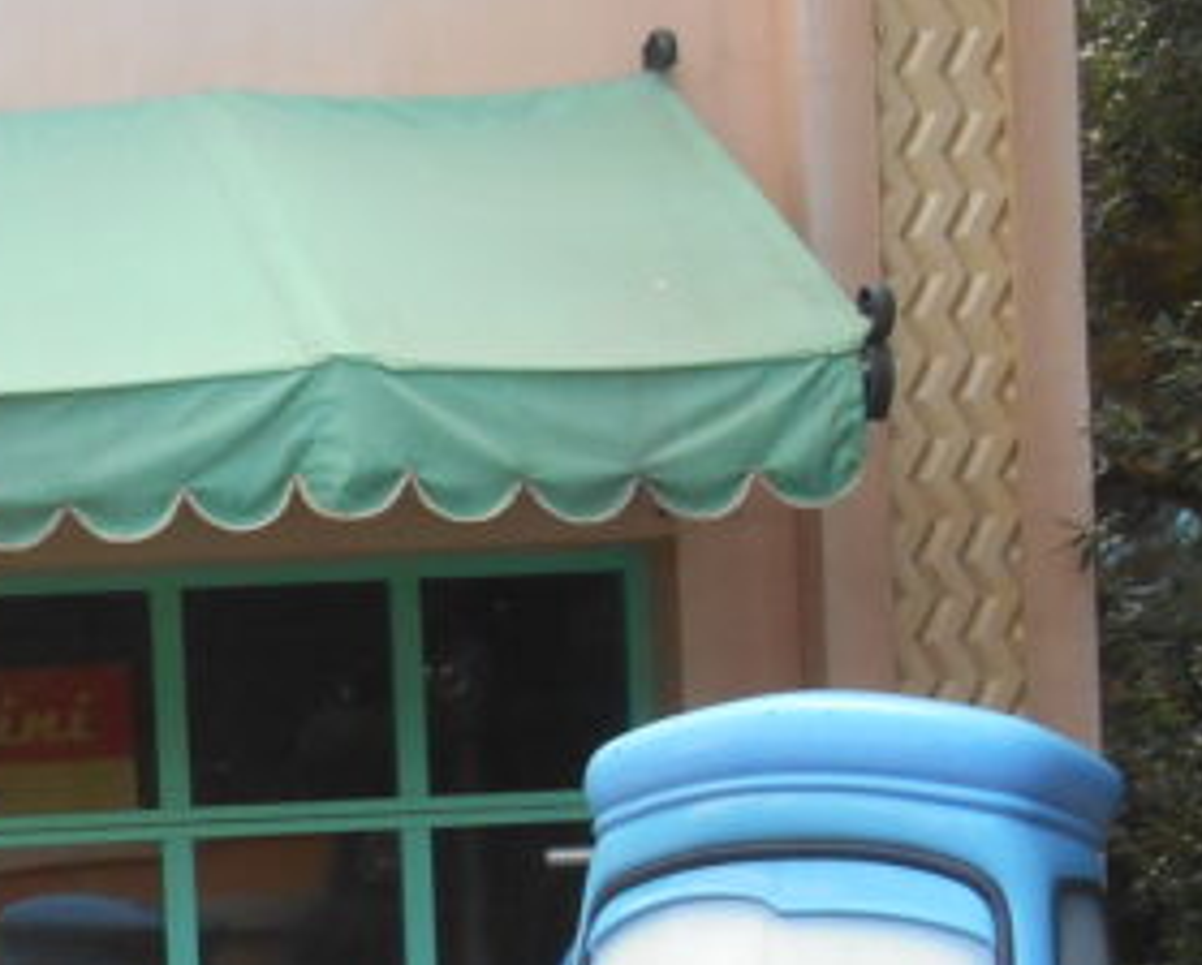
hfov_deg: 19.5
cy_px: 1198
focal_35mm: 93
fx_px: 3313
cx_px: -202
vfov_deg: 15.9
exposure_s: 1/250
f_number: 3.4
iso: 160
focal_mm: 4.7
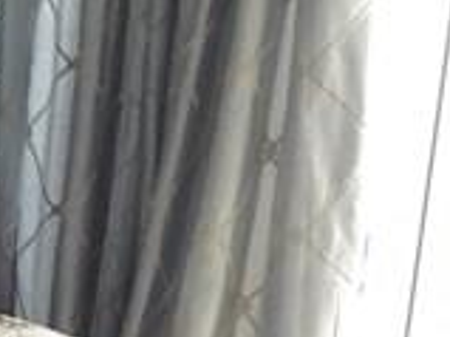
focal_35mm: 125
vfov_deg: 11.3
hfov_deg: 13.9
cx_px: -379
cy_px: 541
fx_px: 1624
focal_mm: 3.3
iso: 32
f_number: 2.4
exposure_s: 1/30
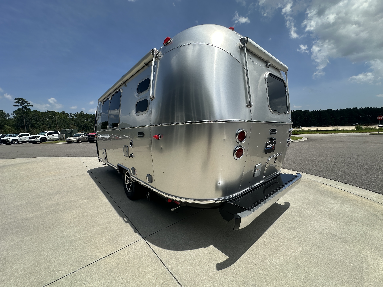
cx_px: 192
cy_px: 144
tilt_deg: -5.2
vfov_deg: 85.7
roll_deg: +1.2
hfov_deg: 102.1
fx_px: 155
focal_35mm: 14
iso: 50
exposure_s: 1/2817
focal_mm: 2.22
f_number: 2.2
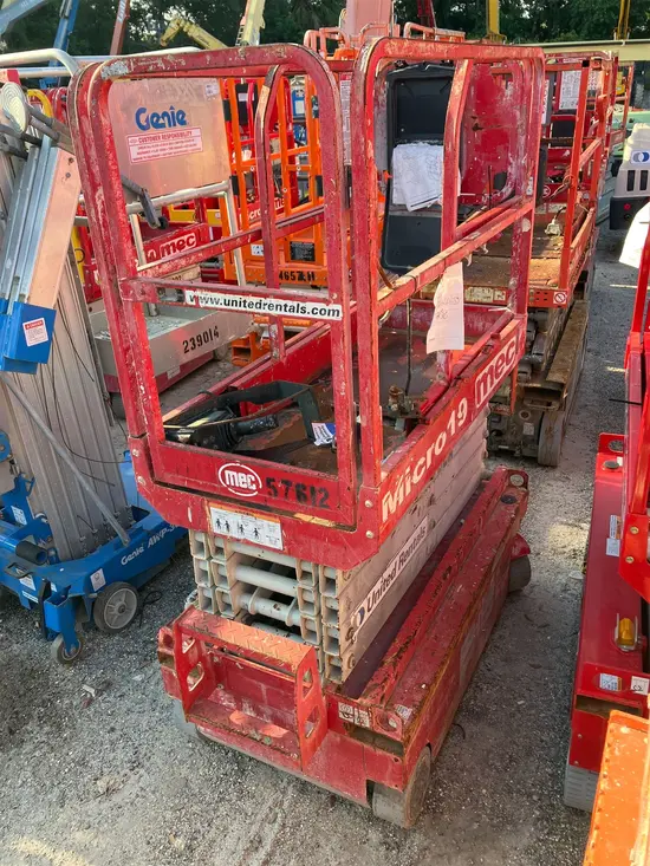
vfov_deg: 63.4
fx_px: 701
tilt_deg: -26.8
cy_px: 433
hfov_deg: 49.8
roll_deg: +1.8
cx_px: 325
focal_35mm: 28
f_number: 1.8
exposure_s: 1/217
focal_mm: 3.99
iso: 25
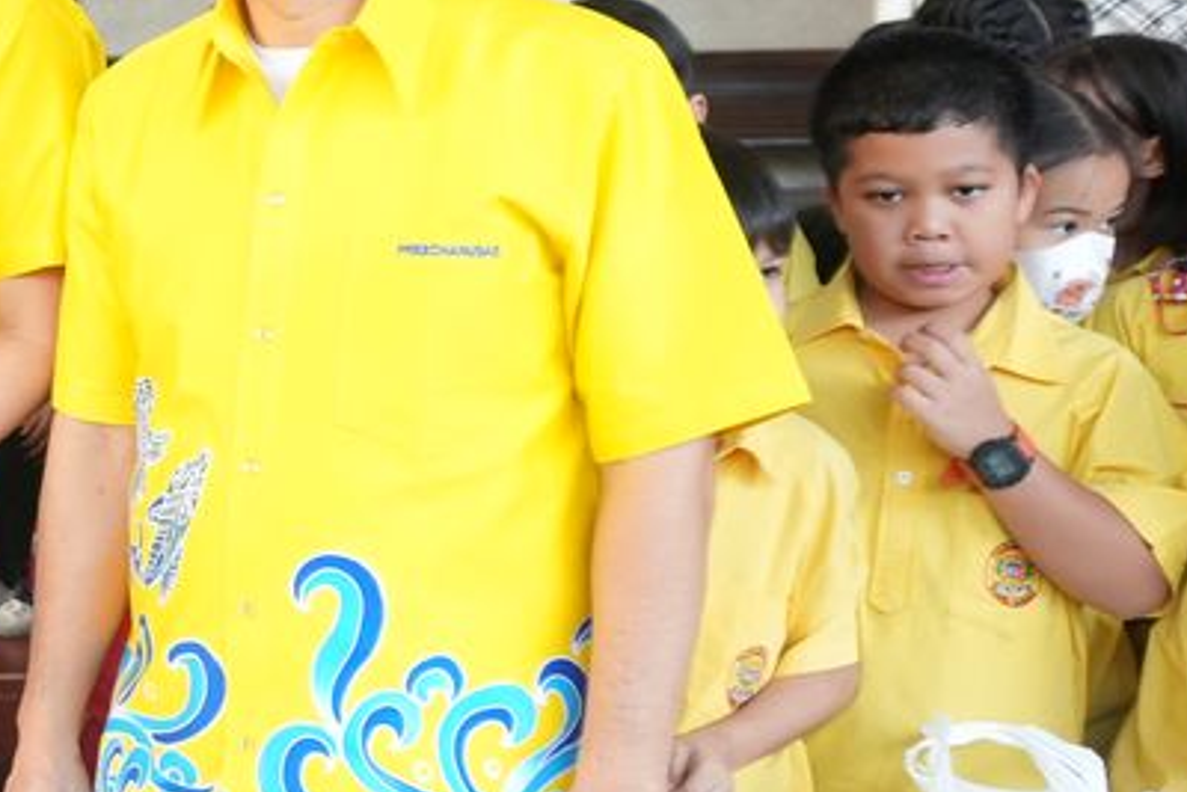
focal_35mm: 76
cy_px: 234
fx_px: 2523
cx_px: -546
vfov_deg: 17.8
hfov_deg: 22.3
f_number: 4
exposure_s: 1/200
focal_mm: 17
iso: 1000
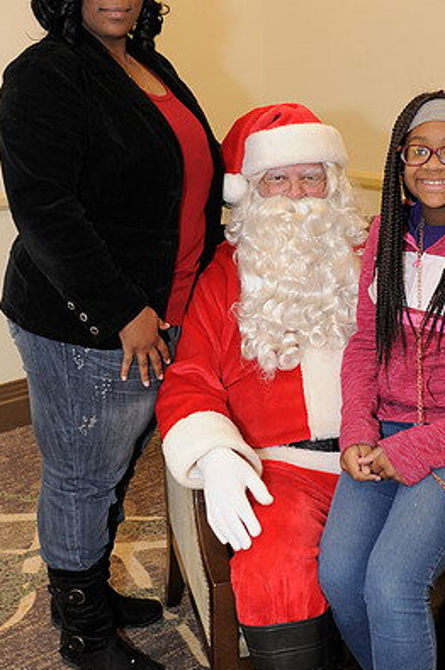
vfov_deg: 35.7
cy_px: 330
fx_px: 1040
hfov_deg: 24.1
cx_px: 289
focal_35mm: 56
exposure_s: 1/100
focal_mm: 38
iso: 1600
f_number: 4
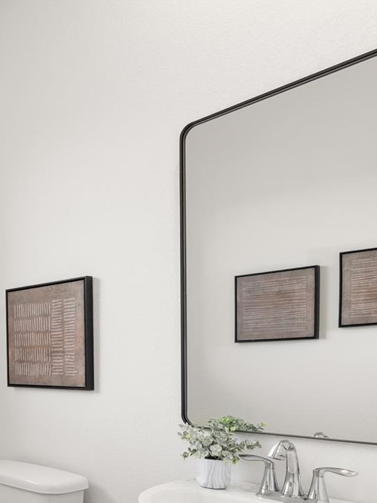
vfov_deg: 53.6
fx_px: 479
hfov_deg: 34.6
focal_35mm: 33
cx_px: -72
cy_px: 356
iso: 800
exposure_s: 1/20
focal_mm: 16
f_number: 8
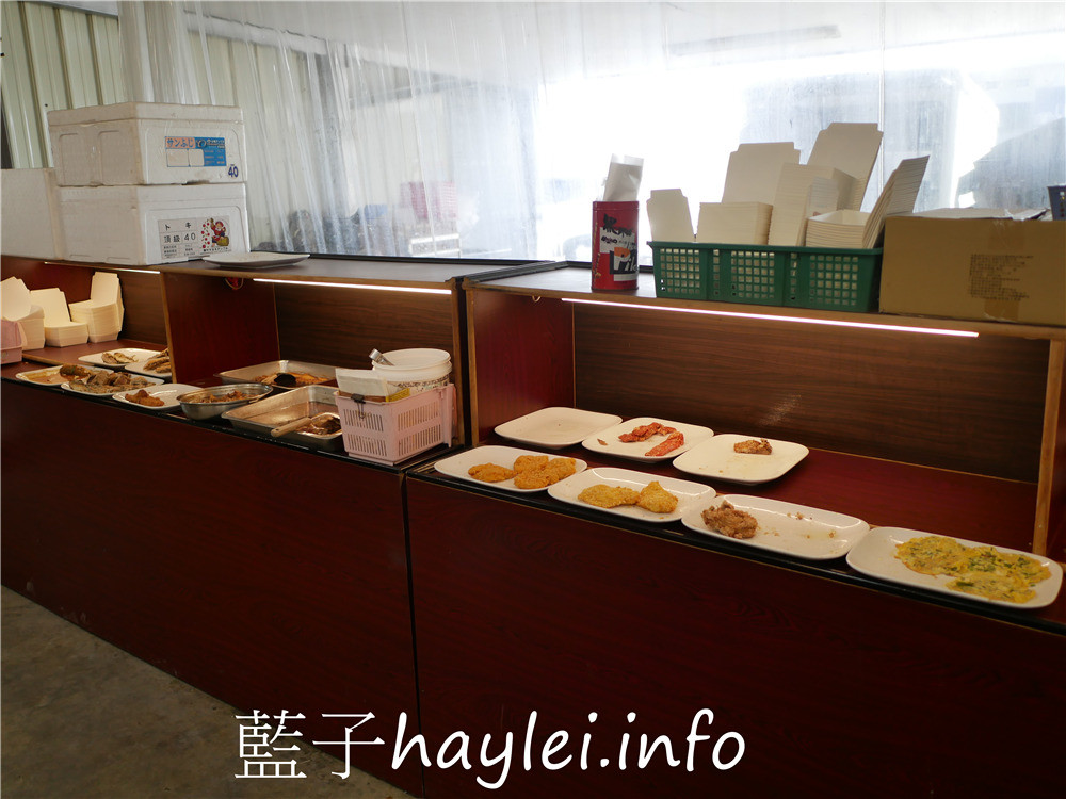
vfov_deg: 46.8
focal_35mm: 30
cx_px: 533
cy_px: 400
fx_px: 924
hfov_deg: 60.0
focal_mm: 15
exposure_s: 1/400
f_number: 1.7
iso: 200
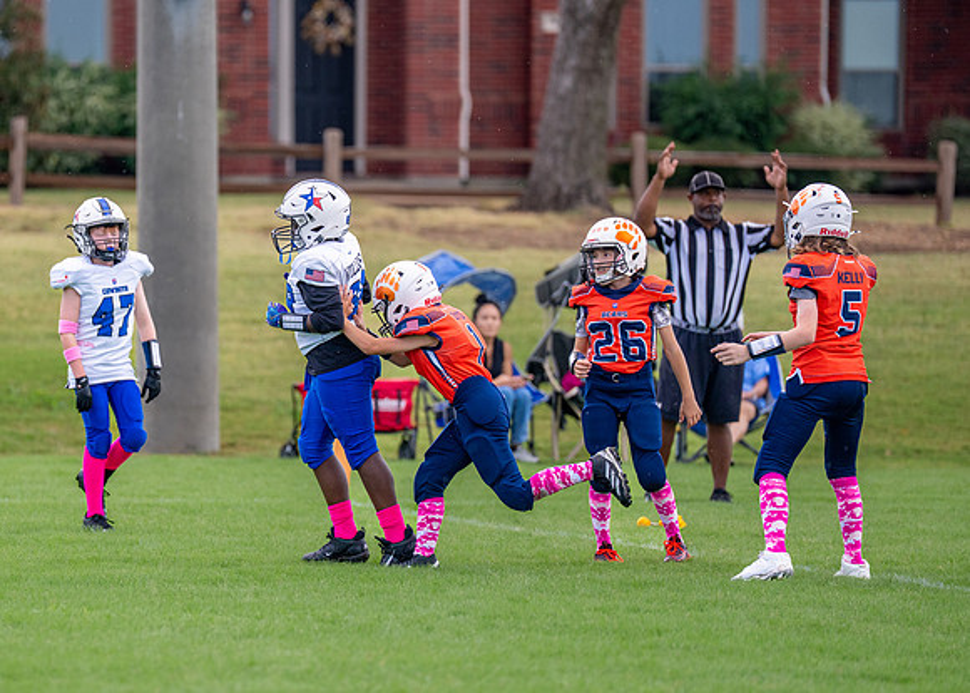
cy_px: 336
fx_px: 8144
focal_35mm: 296
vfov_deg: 4.9
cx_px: 339
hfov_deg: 6.8
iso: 400
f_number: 2.8
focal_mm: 200
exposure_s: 1/3200
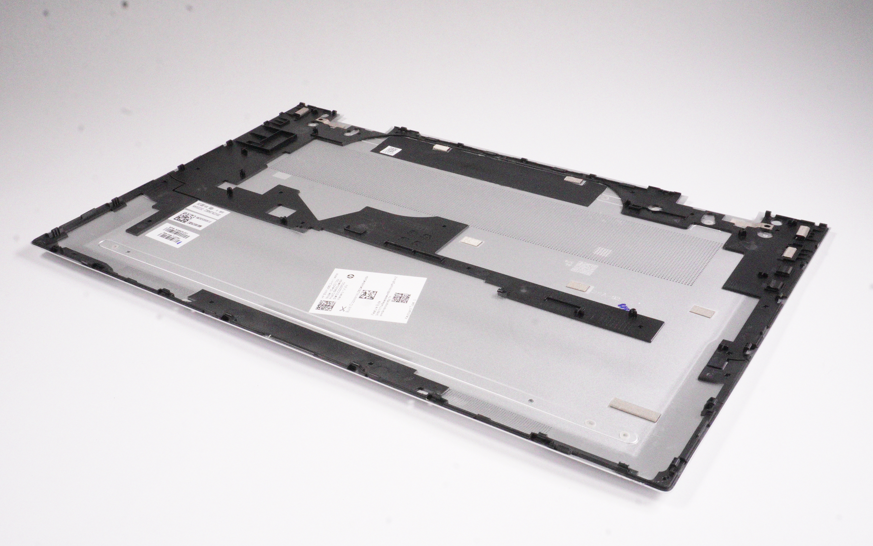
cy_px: 286
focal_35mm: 39
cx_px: 434
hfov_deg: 50.9
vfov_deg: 33.1
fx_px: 916
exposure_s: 1/500
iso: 12800
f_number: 22
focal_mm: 25
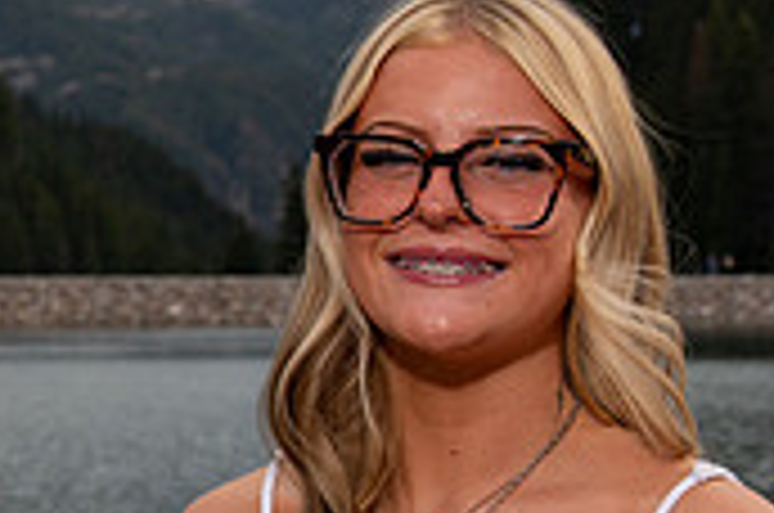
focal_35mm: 148
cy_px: 311
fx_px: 3176
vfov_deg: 9.2
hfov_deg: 13.8
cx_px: 61
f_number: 6.3
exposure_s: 1/400
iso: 200
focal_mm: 38
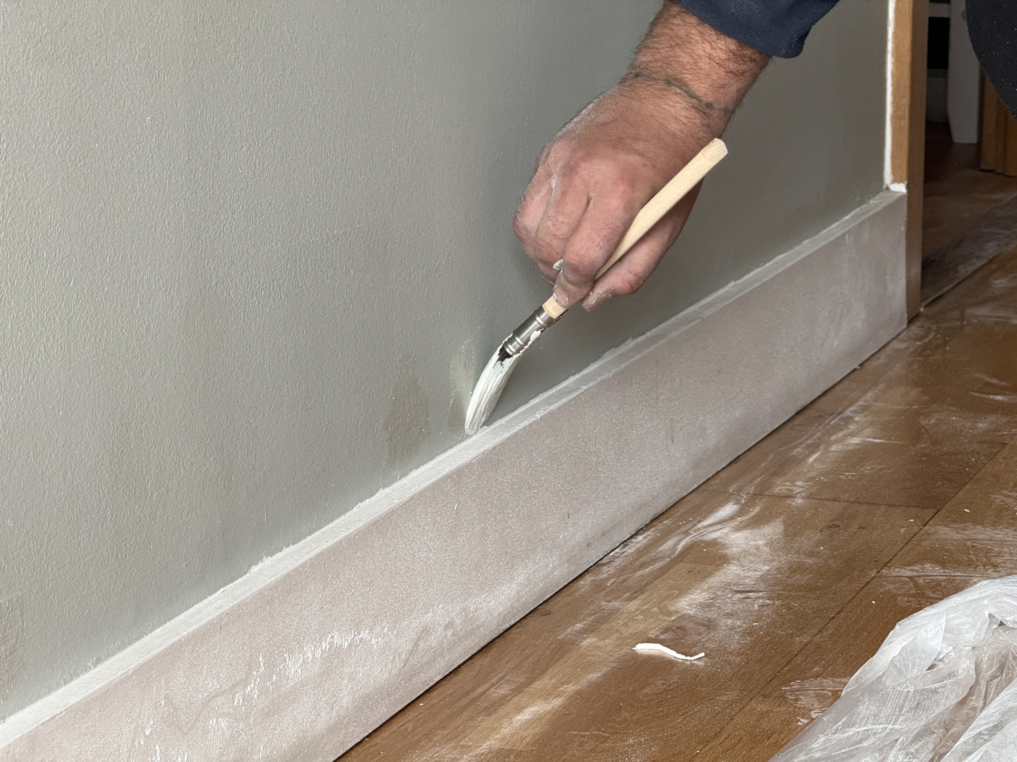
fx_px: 3526
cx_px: 508
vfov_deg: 12.3
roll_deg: -0.5
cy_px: 381
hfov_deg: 16.4
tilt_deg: -11.9
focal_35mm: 120
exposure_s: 1/99
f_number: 2.8
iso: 200
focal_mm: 15.66
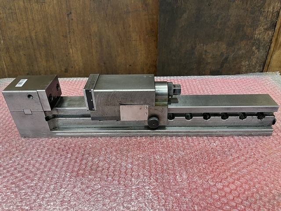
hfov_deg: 67.3
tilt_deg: -34.4
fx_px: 211
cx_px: 140
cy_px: 106
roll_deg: +0.7
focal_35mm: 26
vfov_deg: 53.1
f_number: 1.6
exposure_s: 1/60
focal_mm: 5.1
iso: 160
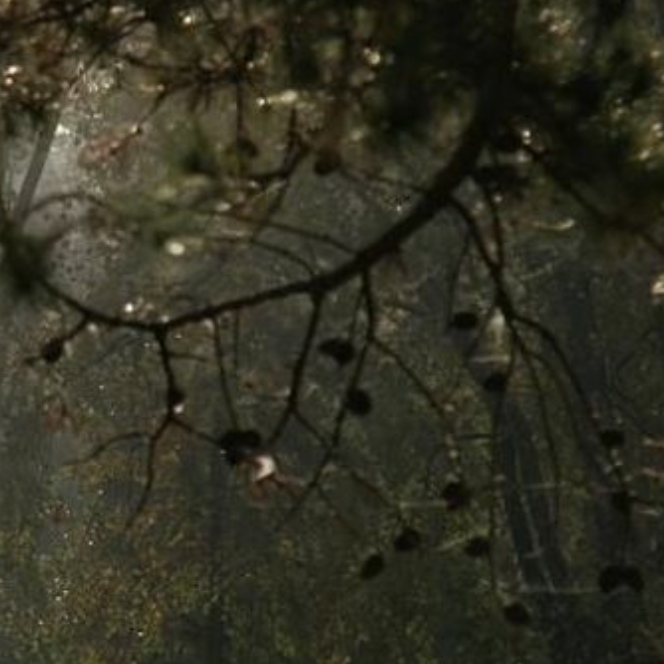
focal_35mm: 360
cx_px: -141
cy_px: 425
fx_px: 7816
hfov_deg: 4.8
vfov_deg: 4.9
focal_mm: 105
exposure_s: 1/800
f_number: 5.6
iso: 125
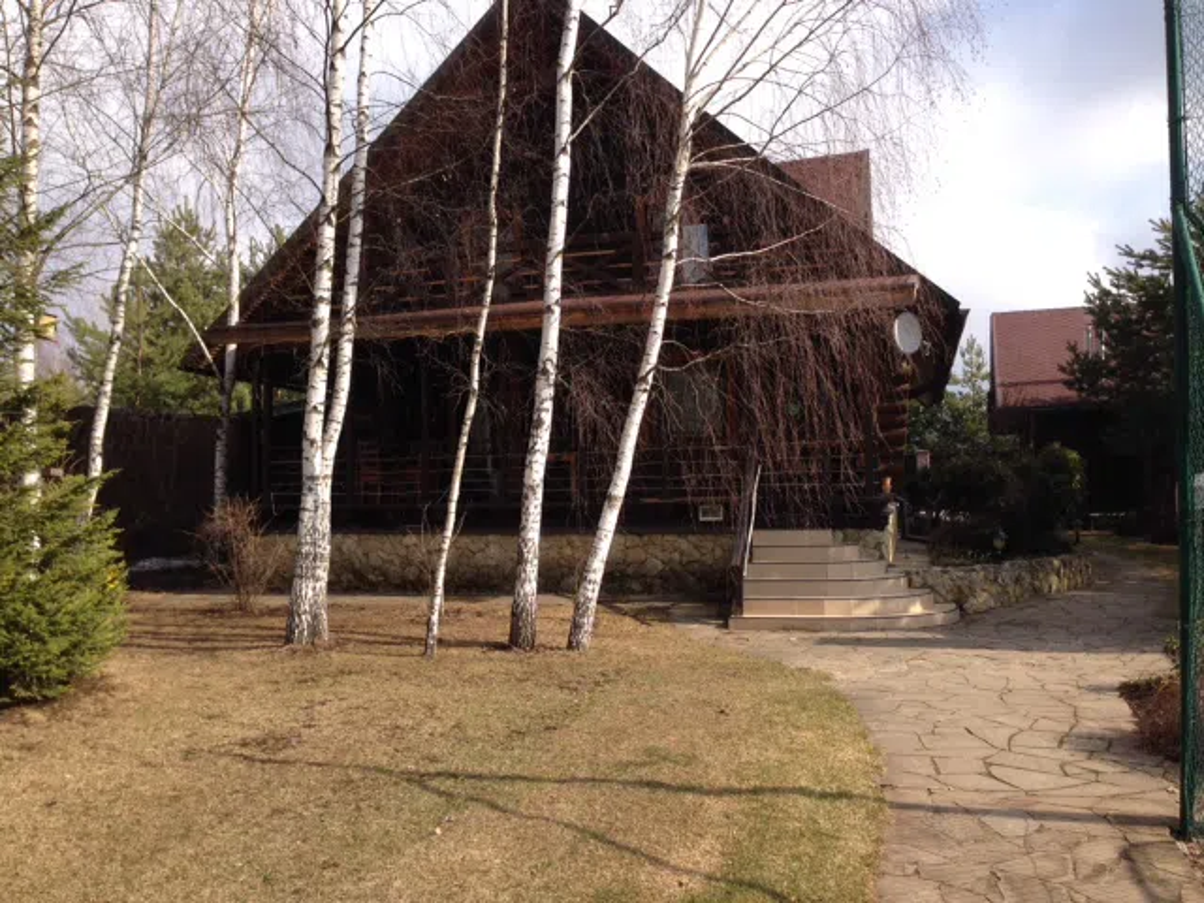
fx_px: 1148
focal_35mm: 33
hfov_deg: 55.4
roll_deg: +0.2
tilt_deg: +3.3
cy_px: 452
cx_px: 602
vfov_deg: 42.9
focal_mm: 4.12
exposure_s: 1/919
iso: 50
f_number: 2.4
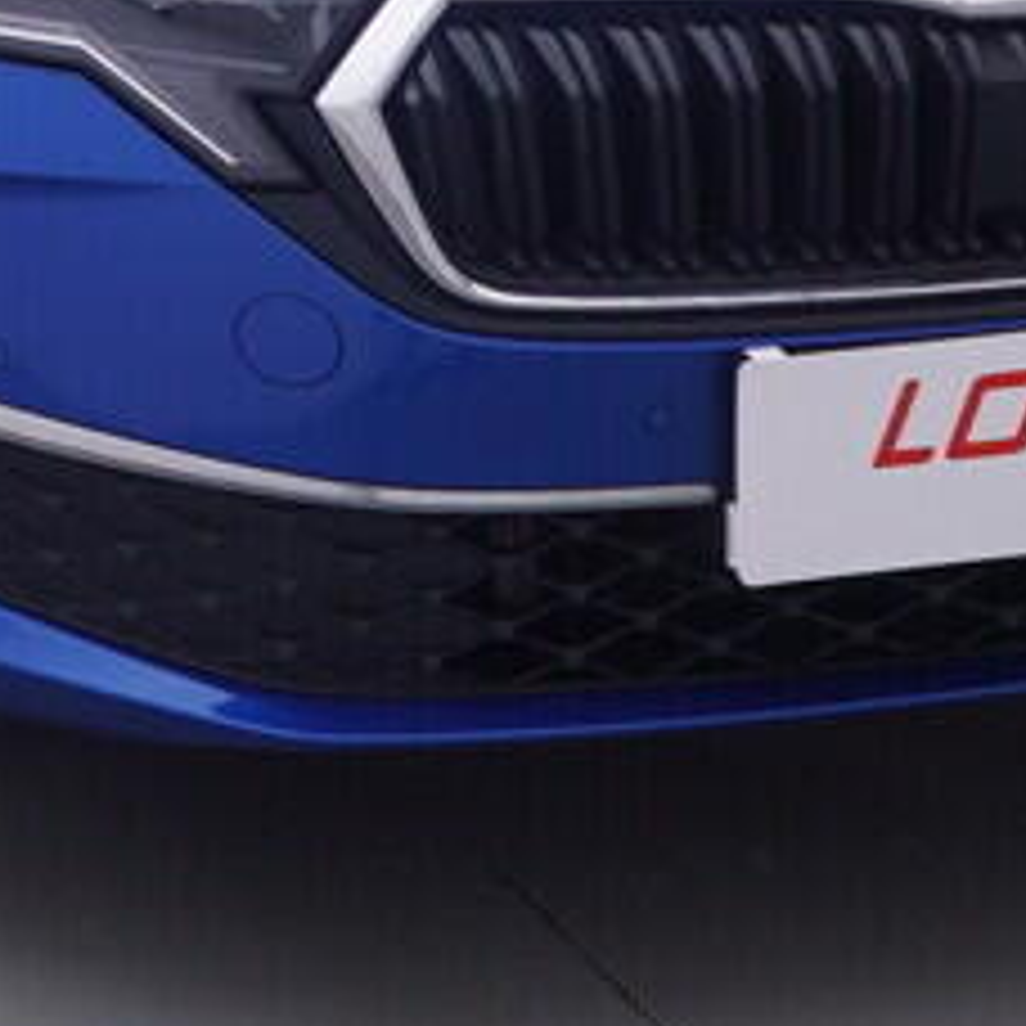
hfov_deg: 14.0
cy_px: -382
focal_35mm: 121
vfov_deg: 13.8
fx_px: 4047
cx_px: -243
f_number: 5
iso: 200
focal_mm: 15
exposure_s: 1/80
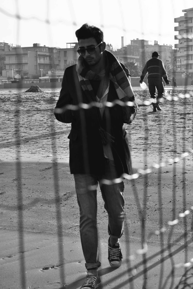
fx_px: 661
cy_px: 144
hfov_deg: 16.6
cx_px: 96
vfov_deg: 24.6
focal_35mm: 82
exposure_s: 1/250
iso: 100
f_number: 8
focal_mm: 55
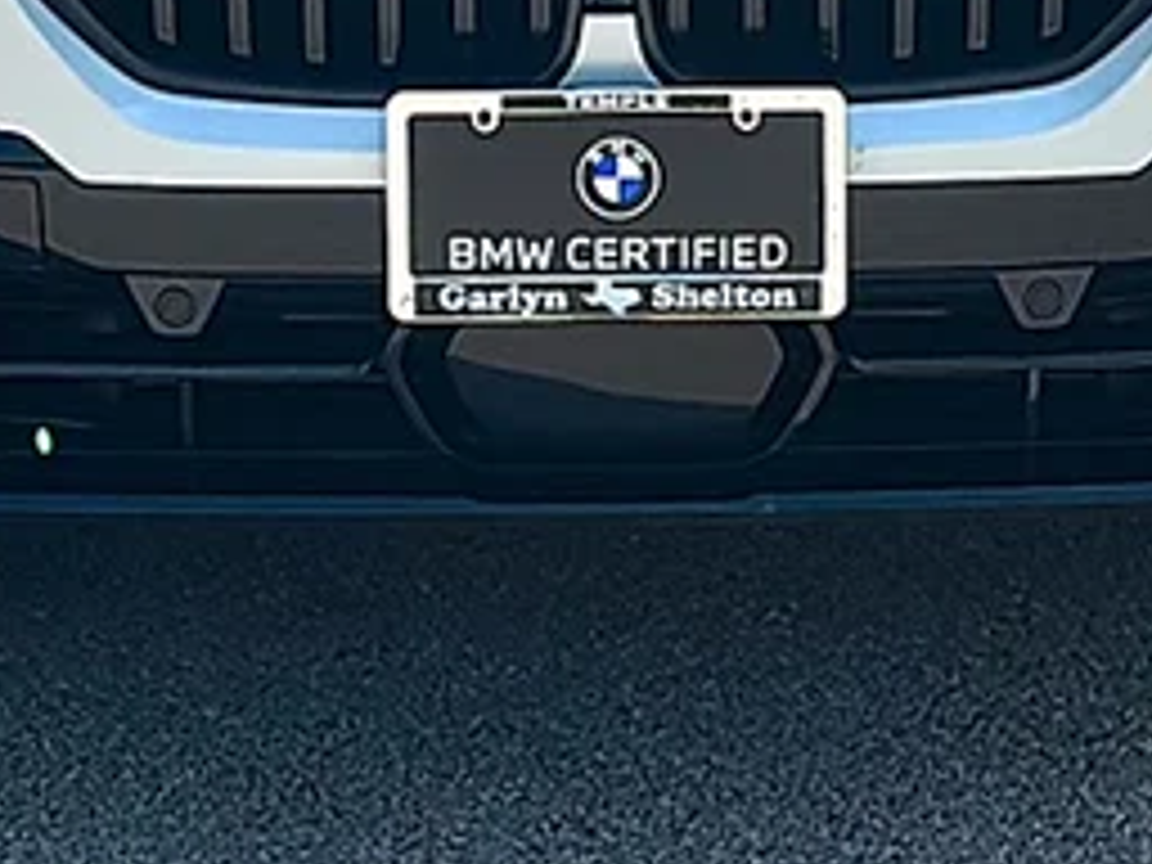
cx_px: 648
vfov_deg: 13.6
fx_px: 3461
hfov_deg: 18.9
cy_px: -290
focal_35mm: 104
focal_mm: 6.86
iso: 80
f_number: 1.78
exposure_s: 1/7692
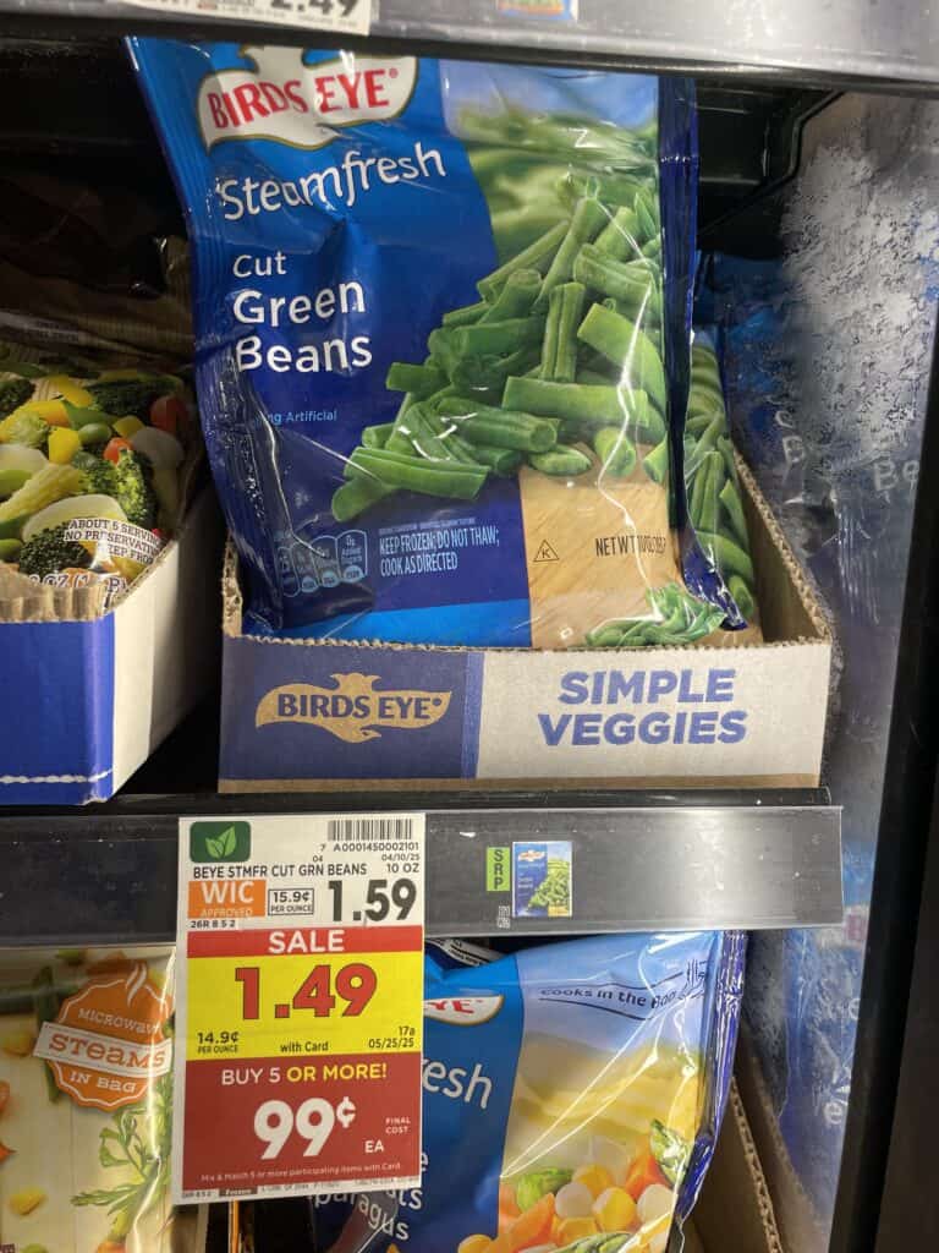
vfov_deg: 67.3
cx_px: 470
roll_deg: -1.3
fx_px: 940
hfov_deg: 53.1
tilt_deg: -9.7
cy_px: 626
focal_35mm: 26
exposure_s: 1/120
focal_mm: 4.2
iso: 80
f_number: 1.6
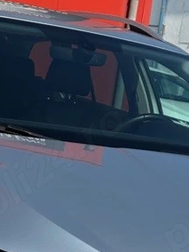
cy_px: 216
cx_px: 87
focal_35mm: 122
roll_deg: -8.9
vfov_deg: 16.0
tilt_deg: -7.2
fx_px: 888
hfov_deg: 12.1
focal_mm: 5.96
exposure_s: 1/4854
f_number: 1.6
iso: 50
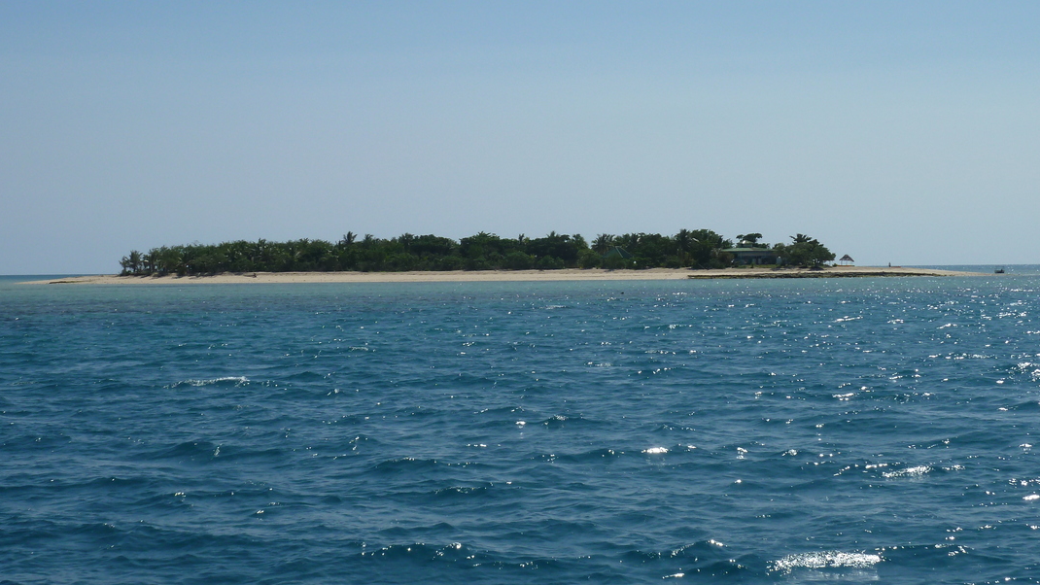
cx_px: 496
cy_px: 257
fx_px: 2124
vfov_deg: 15.7
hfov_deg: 27.5
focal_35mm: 77
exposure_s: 1/800
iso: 80
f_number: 5.6
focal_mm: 10.3
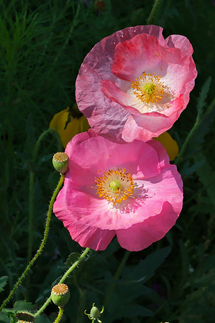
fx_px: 1050
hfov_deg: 11.7
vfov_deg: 17.5
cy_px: 162
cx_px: 108
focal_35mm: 117
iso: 320
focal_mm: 78.1
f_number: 16
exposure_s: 1/110
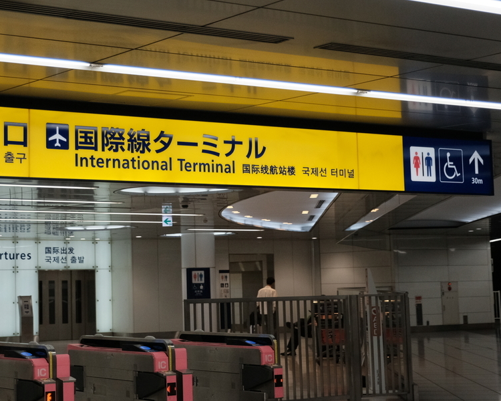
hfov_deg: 25.1
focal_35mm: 75
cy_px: 136
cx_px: 130
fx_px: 1112
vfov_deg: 20.4
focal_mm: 33.2
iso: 1600
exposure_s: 1/1250
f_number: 2.8
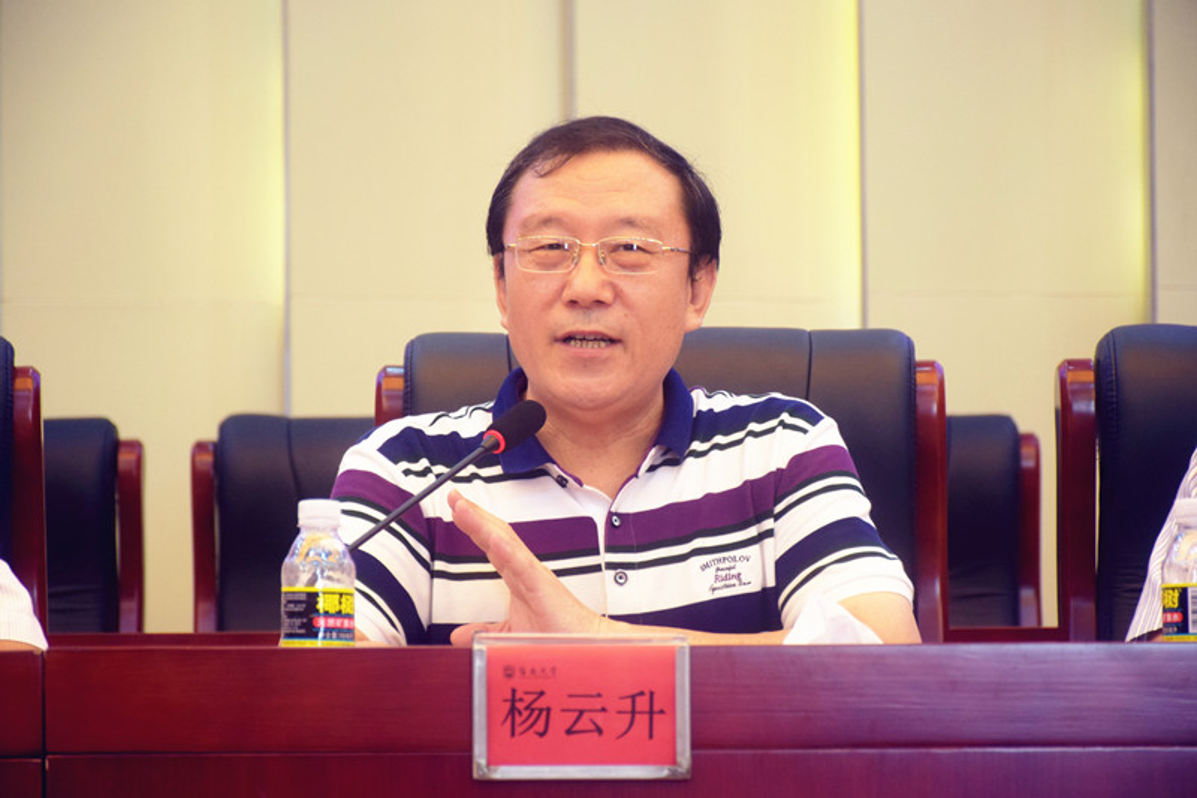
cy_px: 399
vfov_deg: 9.6
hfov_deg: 14.4
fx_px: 4737
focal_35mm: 142
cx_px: 598
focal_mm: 95
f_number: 5.3
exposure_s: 1/60
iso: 1000
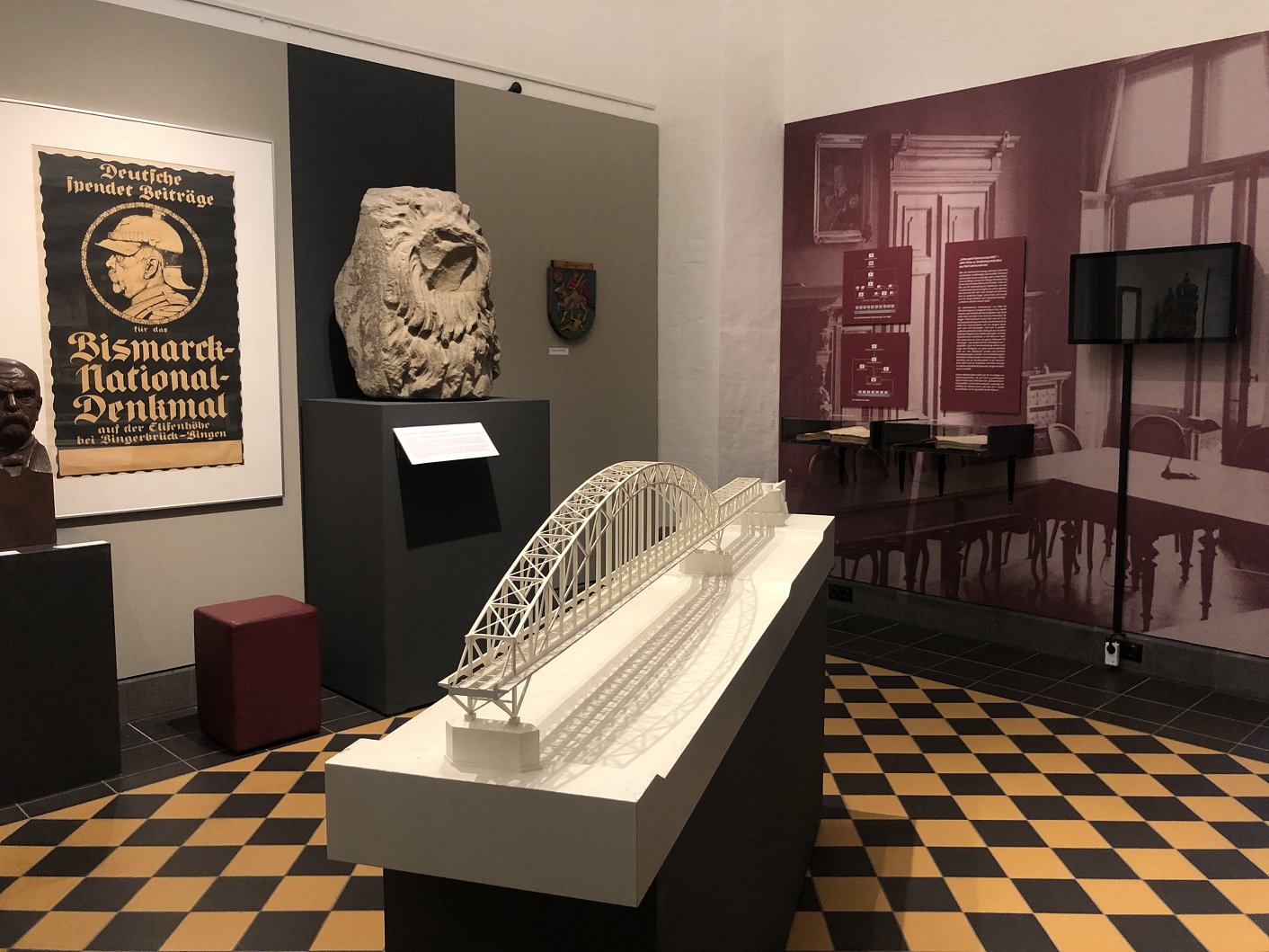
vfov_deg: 49.7
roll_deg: +0.6
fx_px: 1026
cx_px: 634
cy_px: 476
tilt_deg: -4.4
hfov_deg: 63.4
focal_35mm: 28
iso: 160
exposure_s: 1/64
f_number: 1.8
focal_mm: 3.99
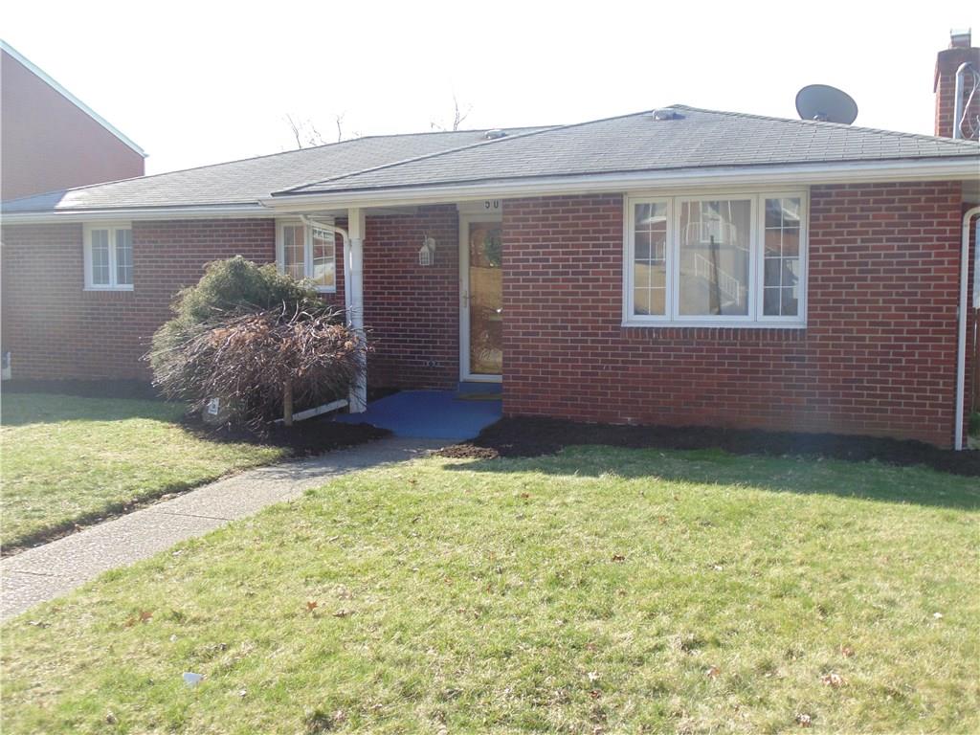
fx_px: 963
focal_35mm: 34
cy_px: 368
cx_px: 490
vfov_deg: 41.8
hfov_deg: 54.0
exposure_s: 1/250
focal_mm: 6.2
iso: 80
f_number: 3.4
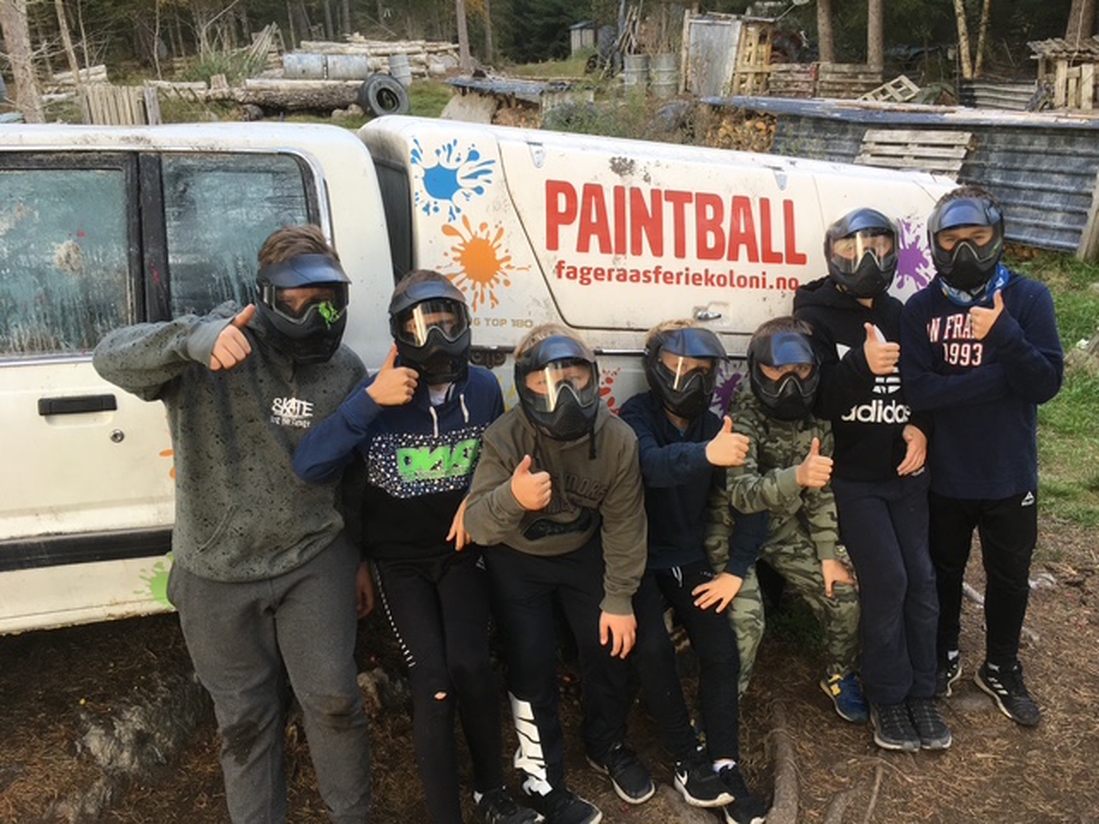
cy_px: 412
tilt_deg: -23.6
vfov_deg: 48.2
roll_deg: +2.8
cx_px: 550
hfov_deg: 61.7
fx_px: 921
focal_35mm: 29
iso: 32
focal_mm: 4.15
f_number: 2.2
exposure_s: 1/100
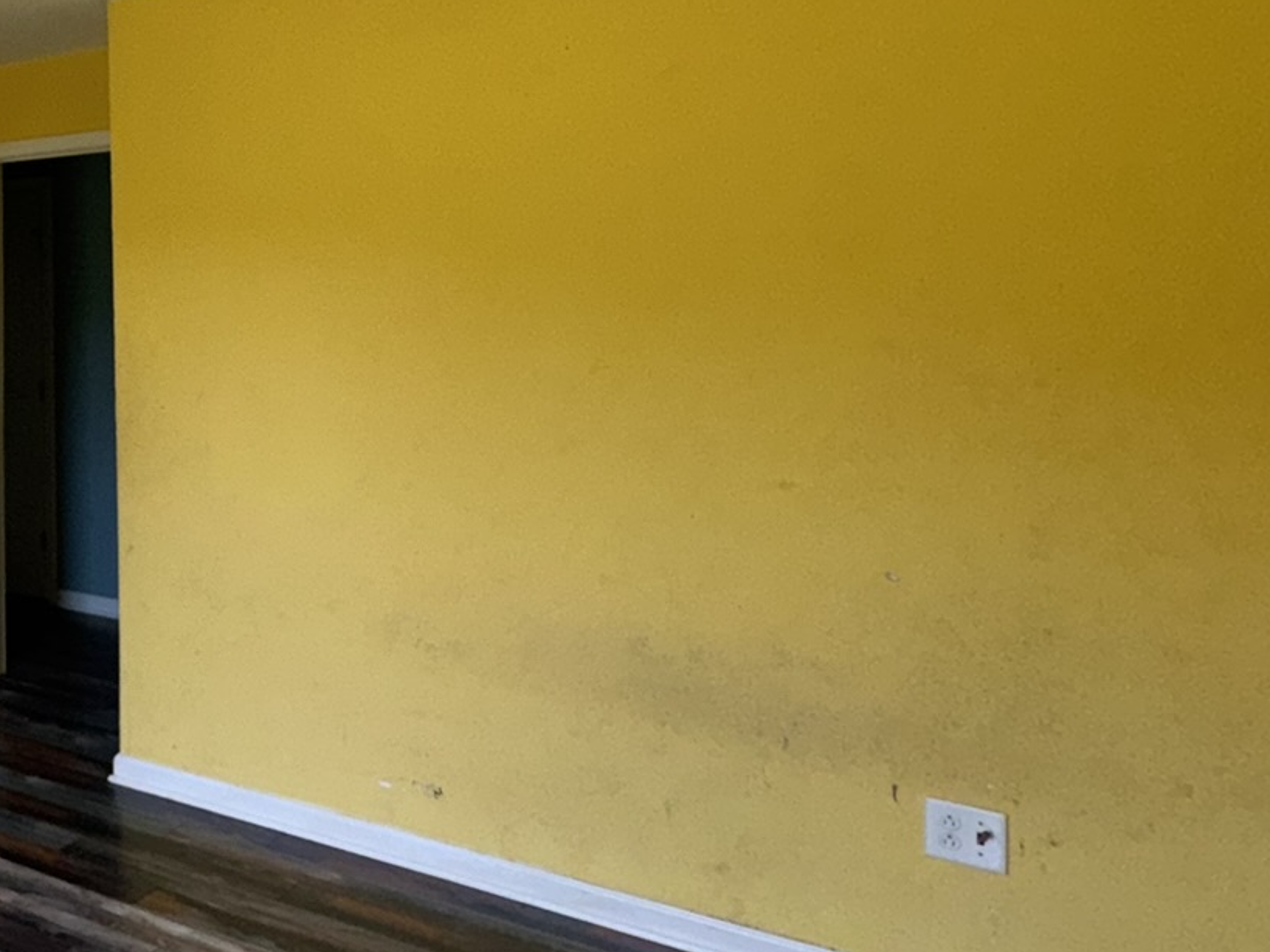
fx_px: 1284
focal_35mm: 35
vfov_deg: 39.9
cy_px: 279
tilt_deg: +0.5
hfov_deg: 40.2
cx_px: -191
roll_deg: +0.5
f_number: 2.2
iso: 80
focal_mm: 2.22
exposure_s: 1/122
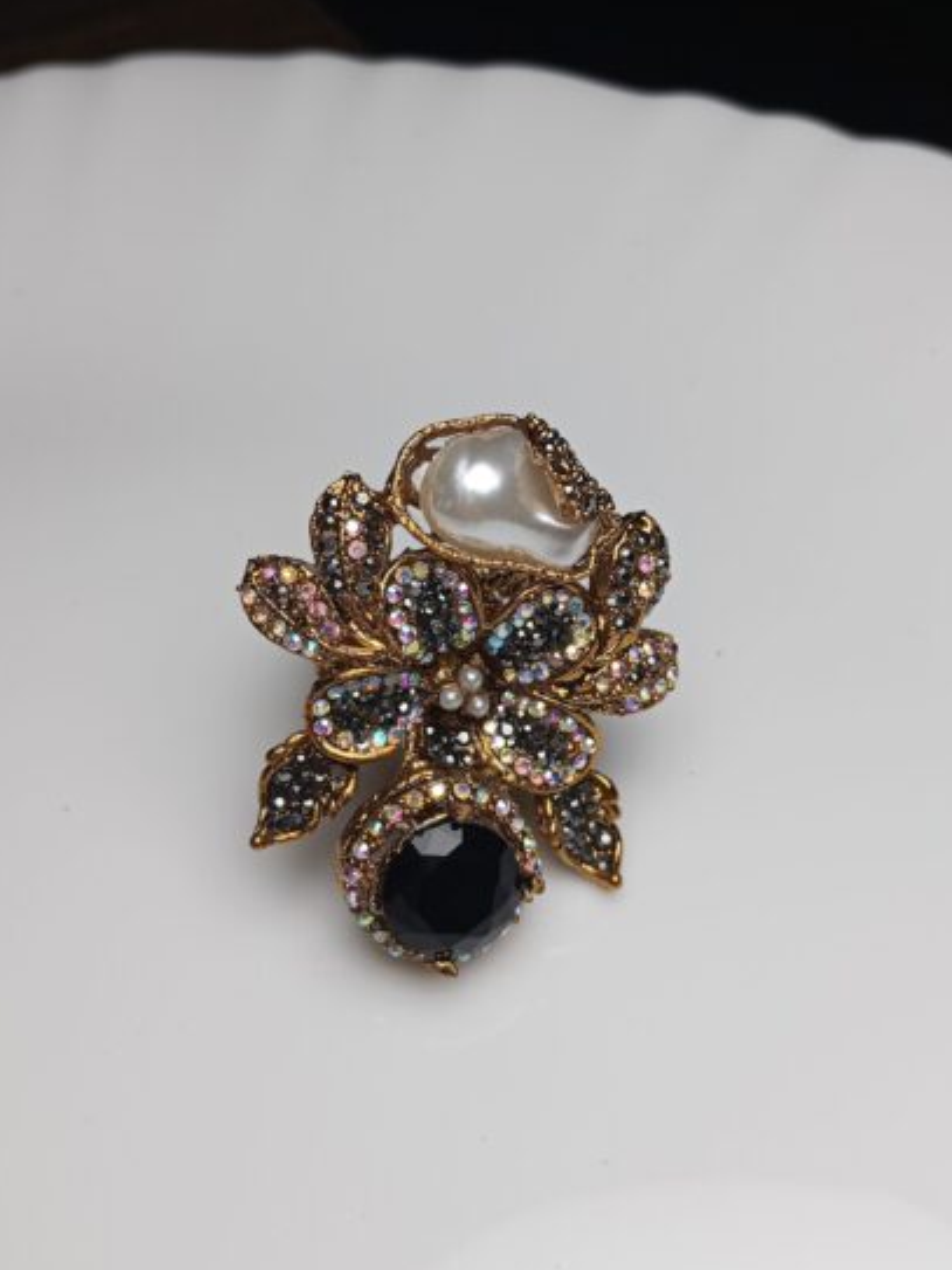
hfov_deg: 37.7
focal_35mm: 38
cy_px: 658
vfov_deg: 49.0
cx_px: 494
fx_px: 1394
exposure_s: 1/284
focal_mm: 3.98
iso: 50
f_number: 1.8
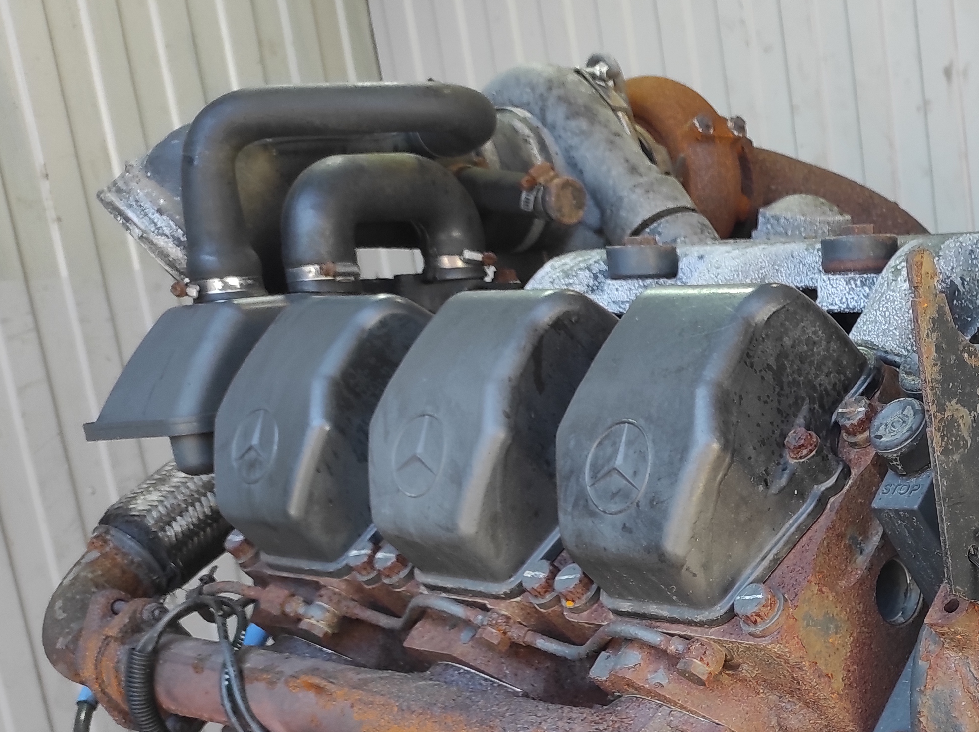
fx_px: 1667
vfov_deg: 23.9
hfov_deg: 29.8
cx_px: 1046
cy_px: 706
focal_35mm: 59
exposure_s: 1/100
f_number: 1.89
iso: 136
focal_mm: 5.43
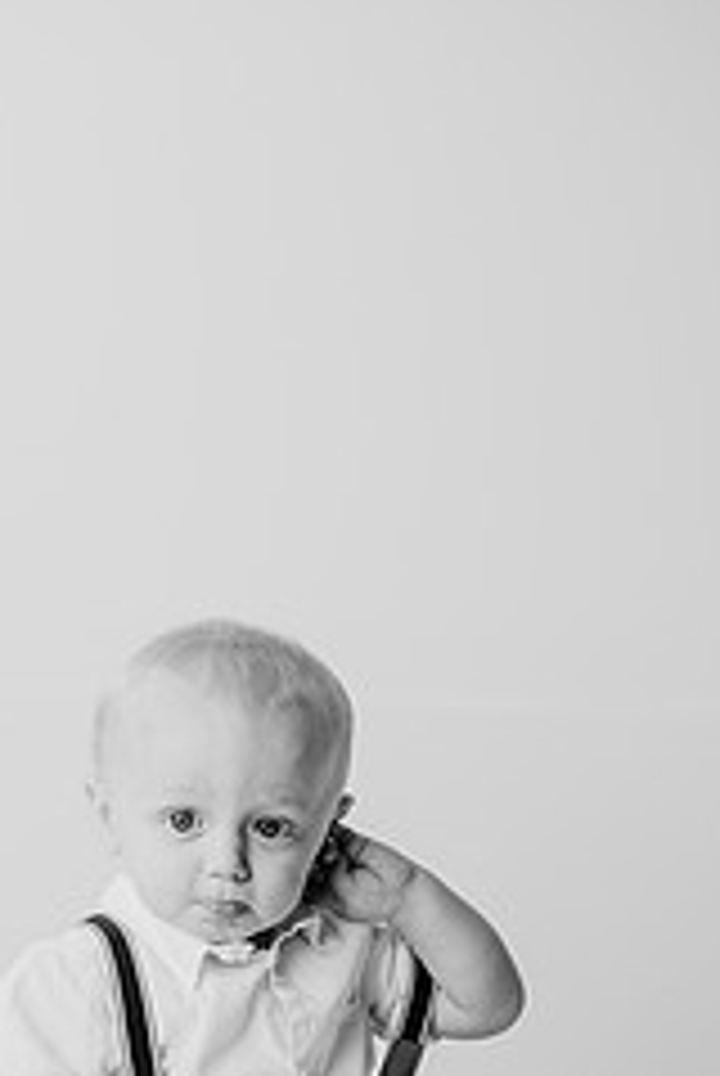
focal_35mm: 94
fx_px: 2812
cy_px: 819
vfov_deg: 21.5
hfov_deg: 14.6
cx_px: 256
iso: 100
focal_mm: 50
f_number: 2.5
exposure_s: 1/160
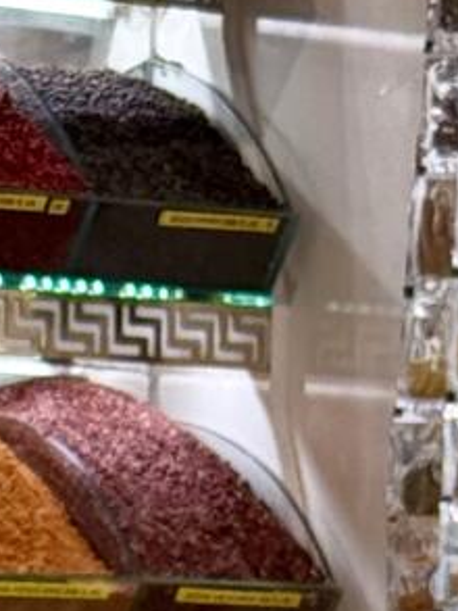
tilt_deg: -10.8
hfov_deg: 4.4
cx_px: 100
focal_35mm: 335
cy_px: 1925
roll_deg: -1.7
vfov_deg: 5.5
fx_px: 5905
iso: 50
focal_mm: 6.76
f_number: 1.78
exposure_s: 1/136
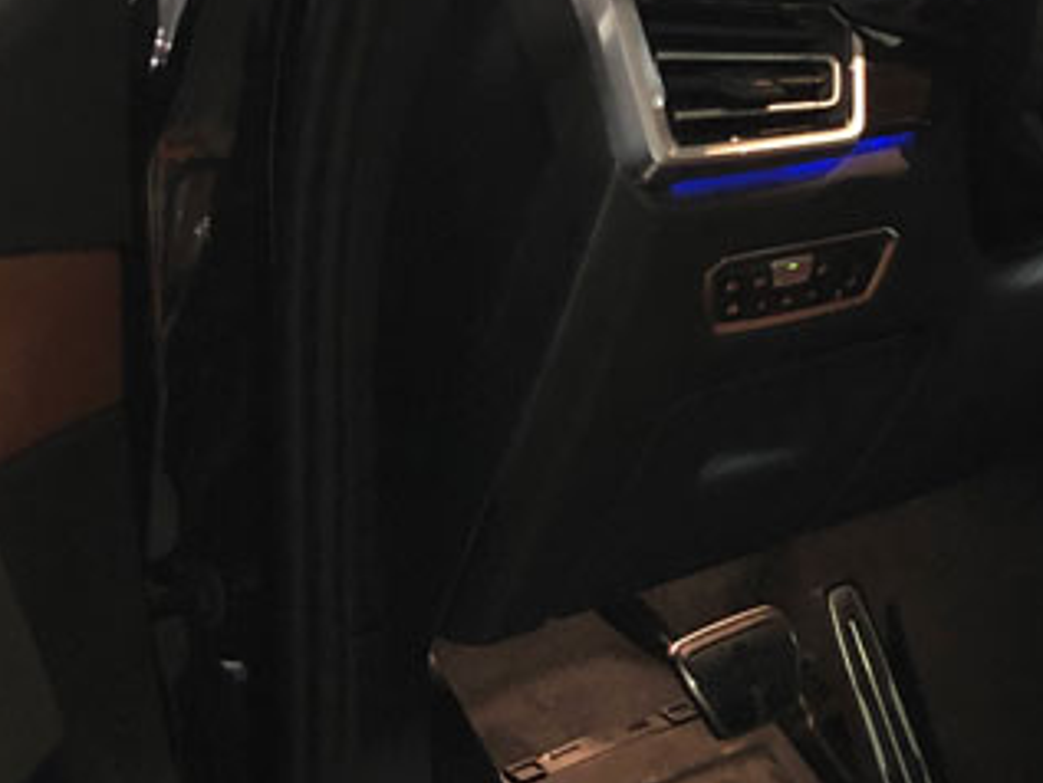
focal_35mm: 89
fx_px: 2683
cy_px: 691
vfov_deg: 16.4
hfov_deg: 21.6
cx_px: 878
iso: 100
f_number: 1.8
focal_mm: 4
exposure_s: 1/5
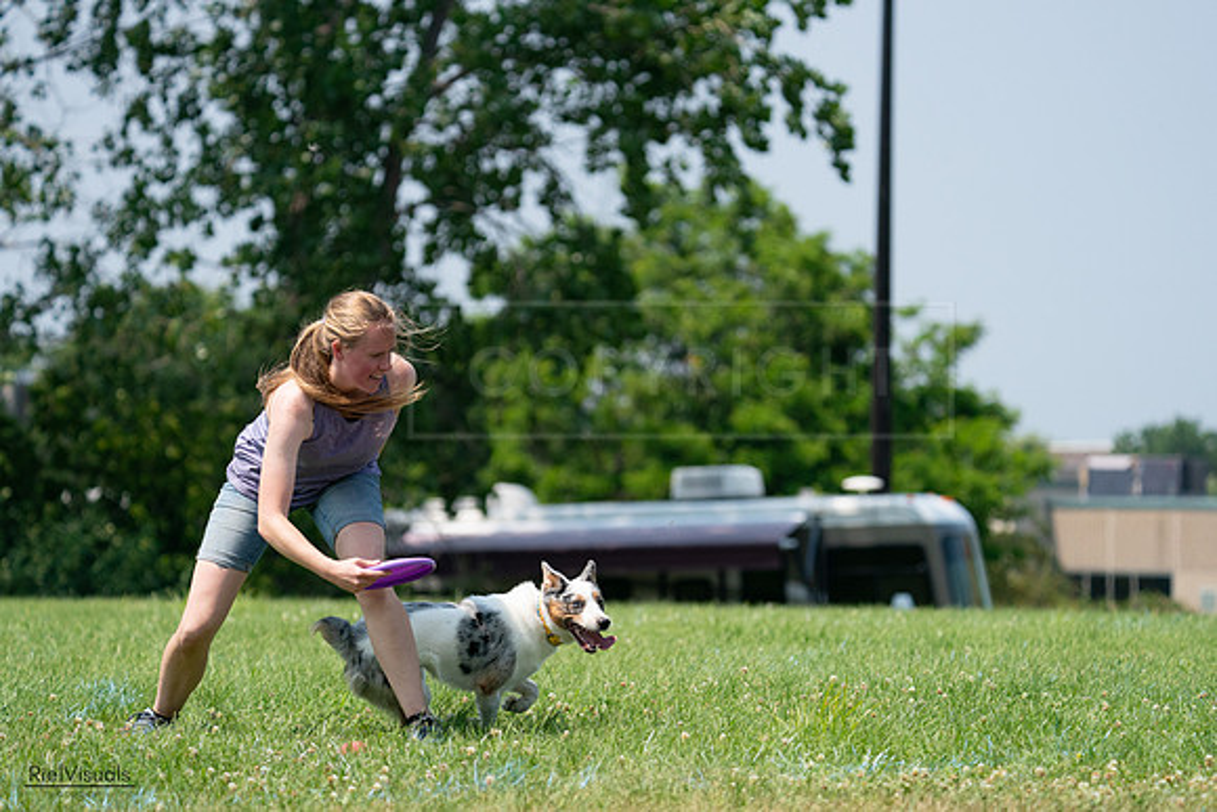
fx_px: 8453
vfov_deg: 5.5
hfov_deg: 8.2
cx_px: 608
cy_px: 406
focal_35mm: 250
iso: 1000
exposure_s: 1/4000
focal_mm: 250
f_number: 5.6
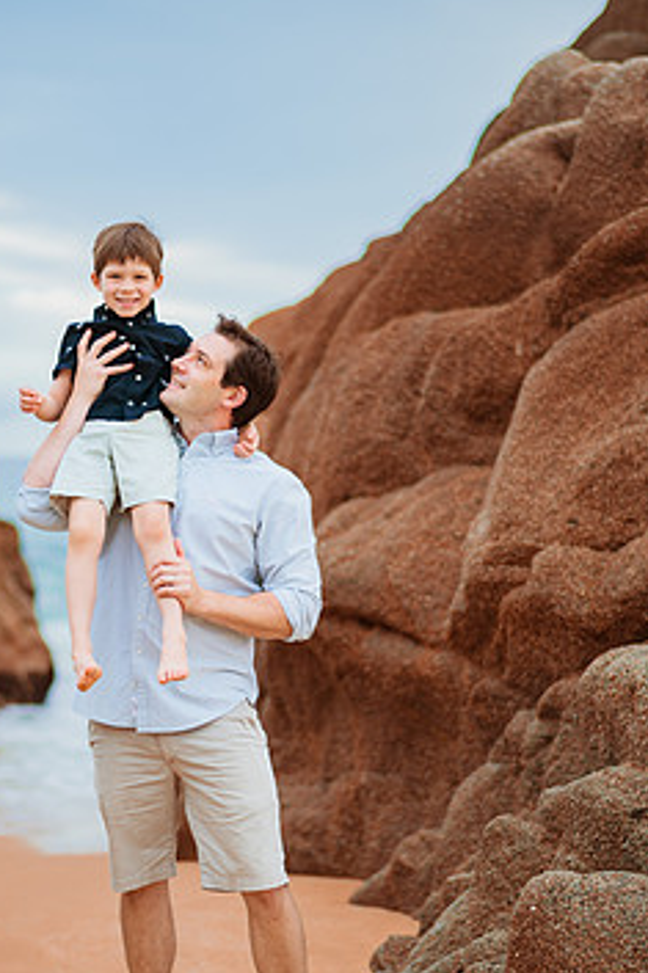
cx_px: 243
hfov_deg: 18.4
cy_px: 568
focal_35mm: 74
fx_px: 2000
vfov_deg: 27.3
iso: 100
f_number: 1.8
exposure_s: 1/400
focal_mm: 58
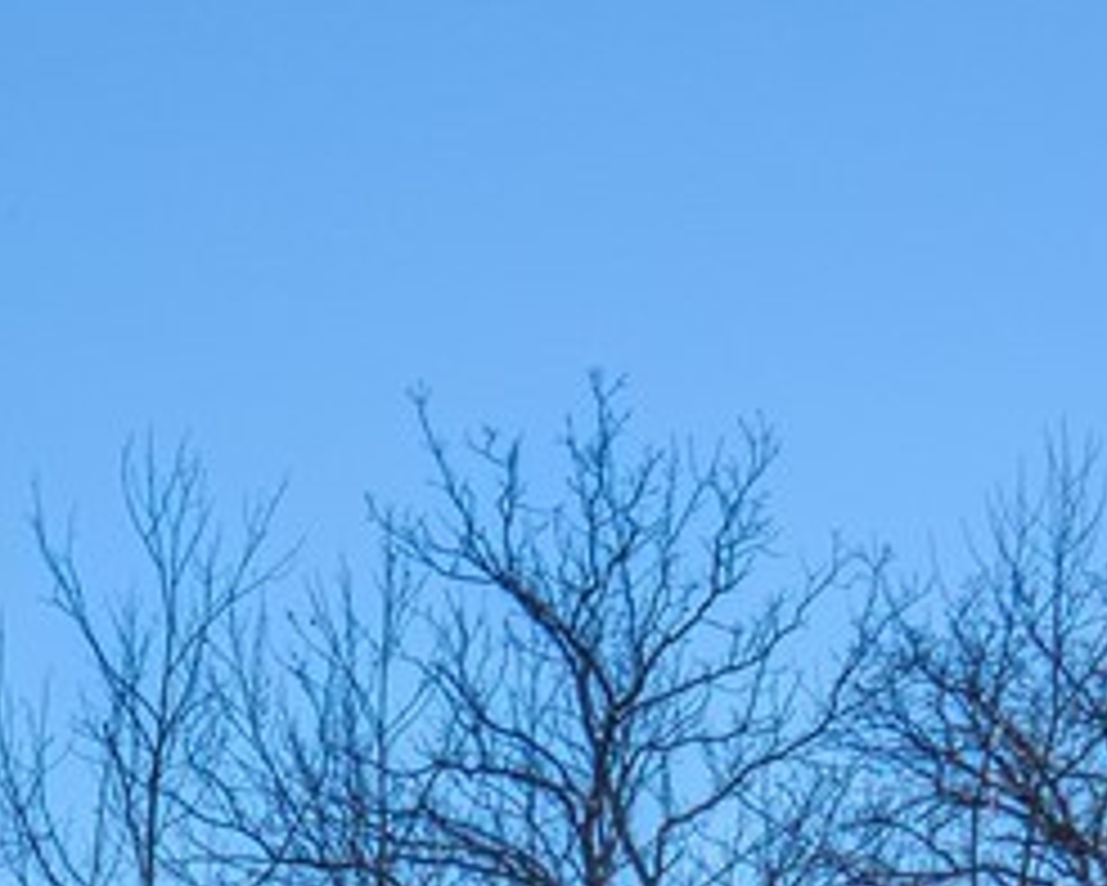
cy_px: 2636
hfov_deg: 9.9
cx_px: -824
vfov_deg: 7.4
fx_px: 6096
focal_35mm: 186
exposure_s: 1/250
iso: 400
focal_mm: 24
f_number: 13
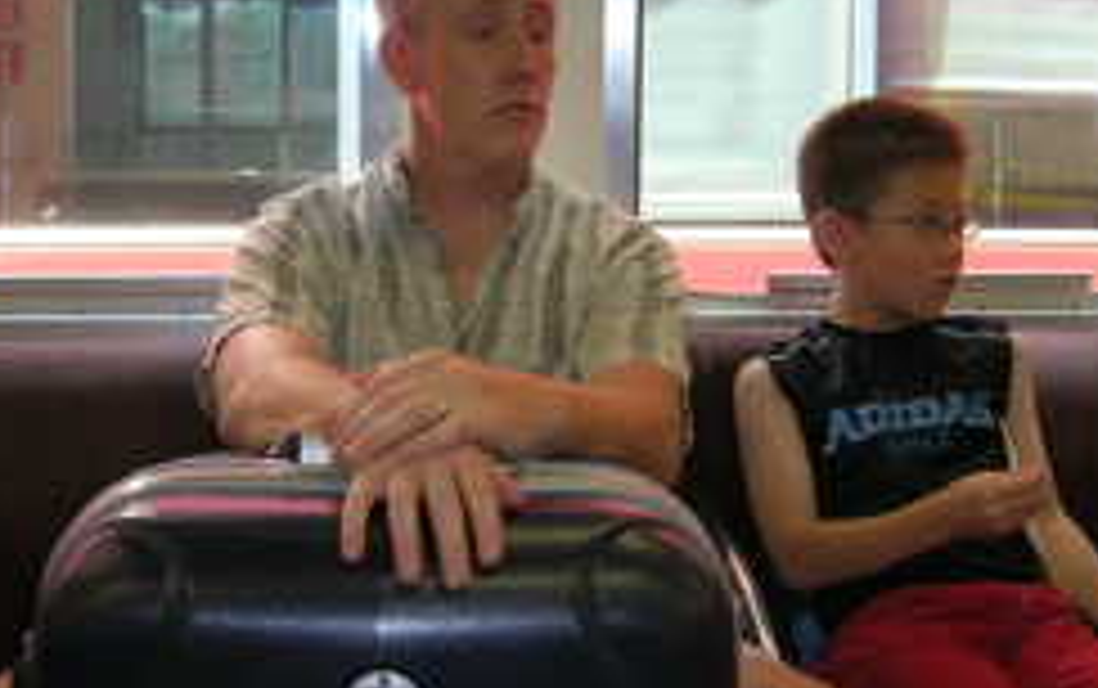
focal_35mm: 59
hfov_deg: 34.5
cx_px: 554
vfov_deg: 22.0
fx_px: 1767
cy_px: 364
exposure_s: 1/30
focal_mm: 5.7
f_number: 2.9
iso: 50
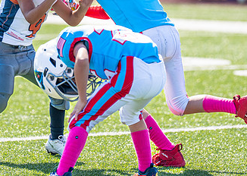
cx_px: 58
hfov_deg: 3.7
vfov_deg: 2.6
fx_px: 3832
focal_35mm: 547
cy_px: 1
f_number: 2.8
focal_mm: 200
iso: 100
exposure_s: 1/1600
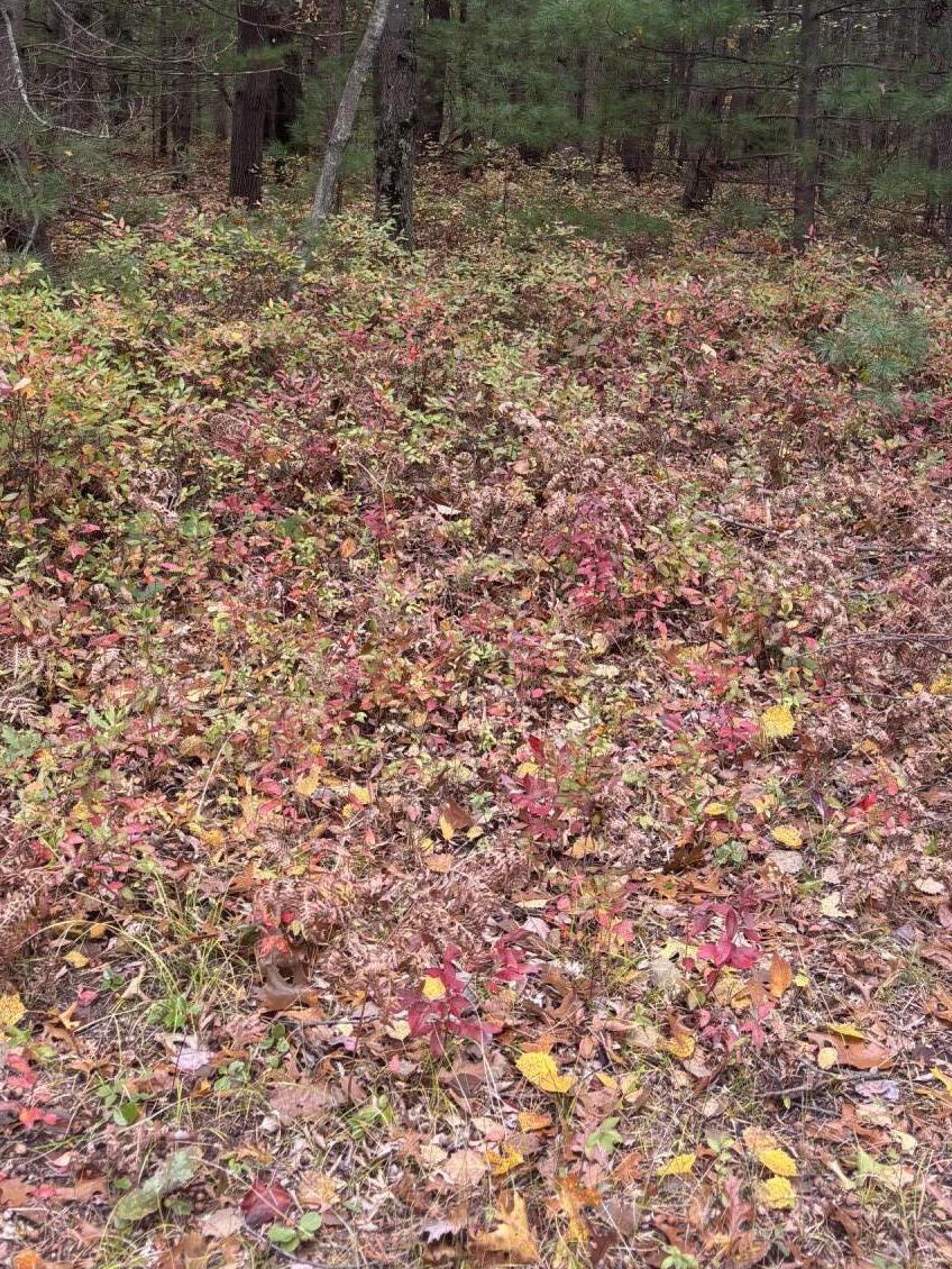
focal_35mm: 46
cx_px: 528
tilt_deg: -7.1
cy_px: 236
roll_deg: -1.8
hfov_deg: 31.5
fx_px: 1686
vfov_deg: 39.4
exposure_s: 1/121
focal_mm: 5.96
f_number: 1.6
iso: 50
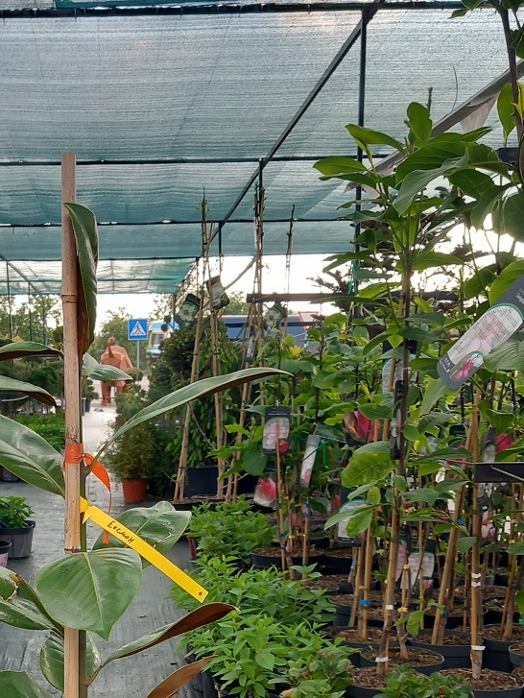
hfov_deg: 27.0
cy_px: 639
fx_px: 1069
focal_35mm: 53
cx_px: 100
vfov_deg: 34.0
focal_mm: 4
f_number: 1.8
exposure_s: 1/50
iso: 20
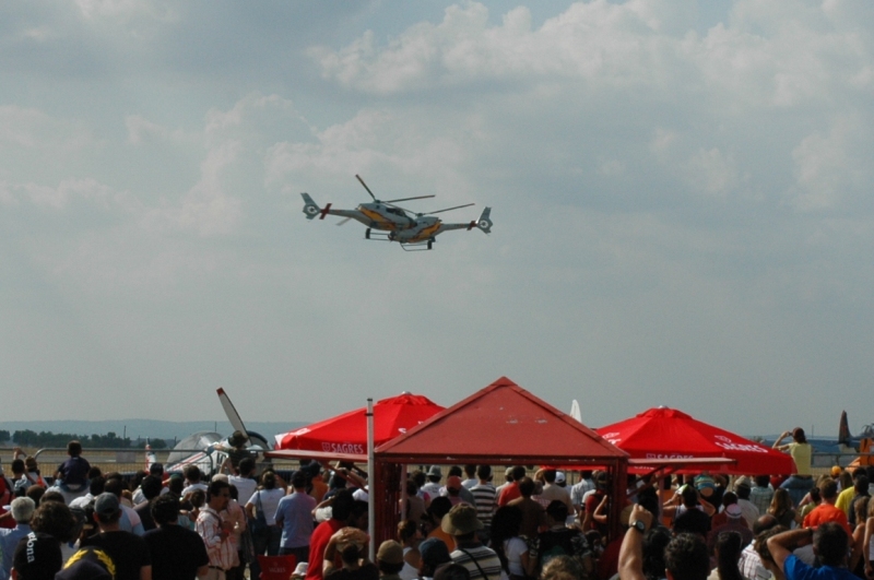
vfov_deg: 26.4
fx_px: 1236
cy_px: 290
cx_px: 437
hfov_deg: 38.9
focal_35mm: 51
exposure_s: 1/640
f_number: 13
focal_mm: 34
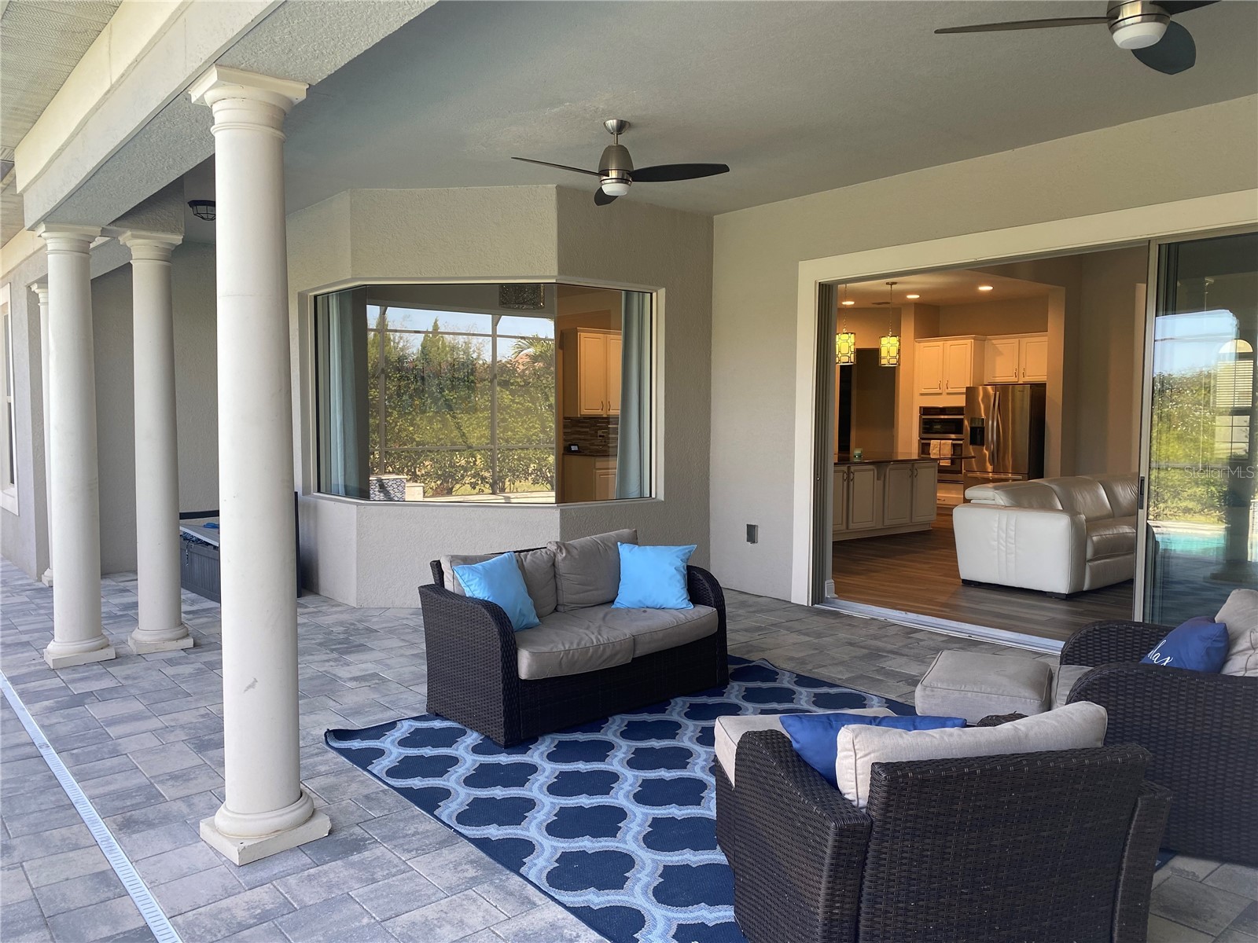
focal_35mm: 26
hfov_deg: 67.3
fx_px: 945
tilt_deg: -3.7
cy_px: 472
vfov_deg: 53.1
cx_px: 629
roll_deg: +0.0
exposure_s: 1/122
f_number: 1.8
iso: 50
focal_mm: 4.25
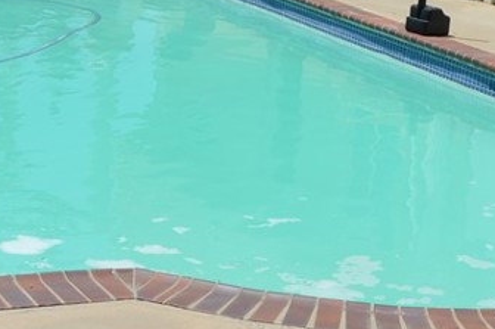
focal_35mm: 119
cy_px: -100
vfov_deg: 11.2
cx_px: 102
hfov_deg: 17.1
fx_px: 1634
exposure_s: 1/320
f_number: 9
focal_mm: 26
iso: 100
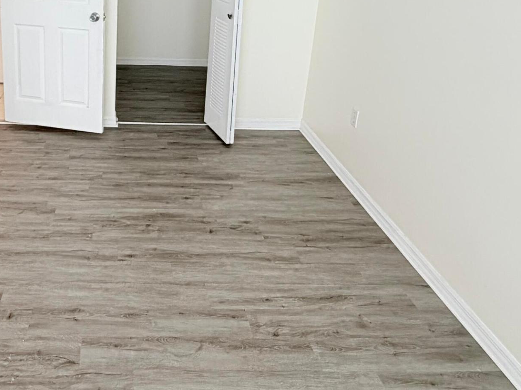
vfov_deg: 40.5
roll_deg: -4.7
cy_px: 60
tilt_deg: -14.2
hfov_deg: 53.0
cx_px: 132
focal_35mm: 33
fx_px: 497
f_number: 2.2
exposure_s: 1/120
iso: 100
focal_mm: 2.22
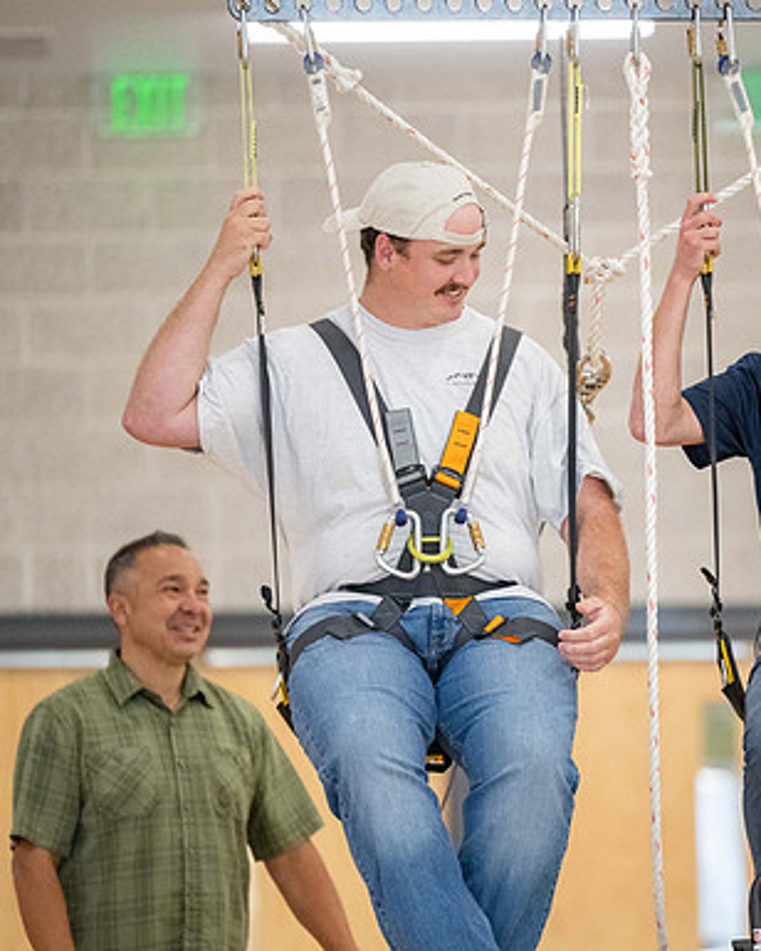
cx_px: 635
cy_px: 476
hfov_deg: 5.5
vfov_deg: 6.8
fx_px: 7967
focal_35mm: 283
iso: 6400
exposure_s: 1/1000
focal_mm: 200
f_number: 2.8
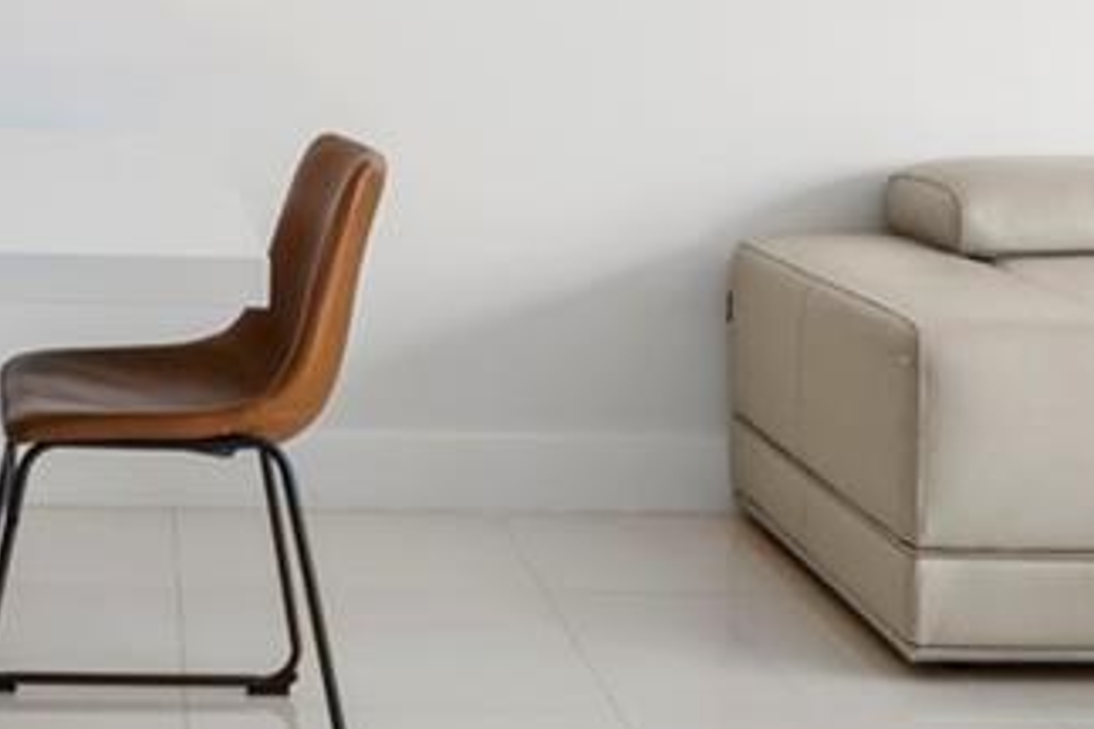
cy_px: -17
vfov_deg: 16.9
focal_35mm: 79
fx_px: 2401
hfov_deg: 24.9
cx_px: 105
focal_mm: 16
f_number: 9
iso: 250
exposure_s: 1/2.5
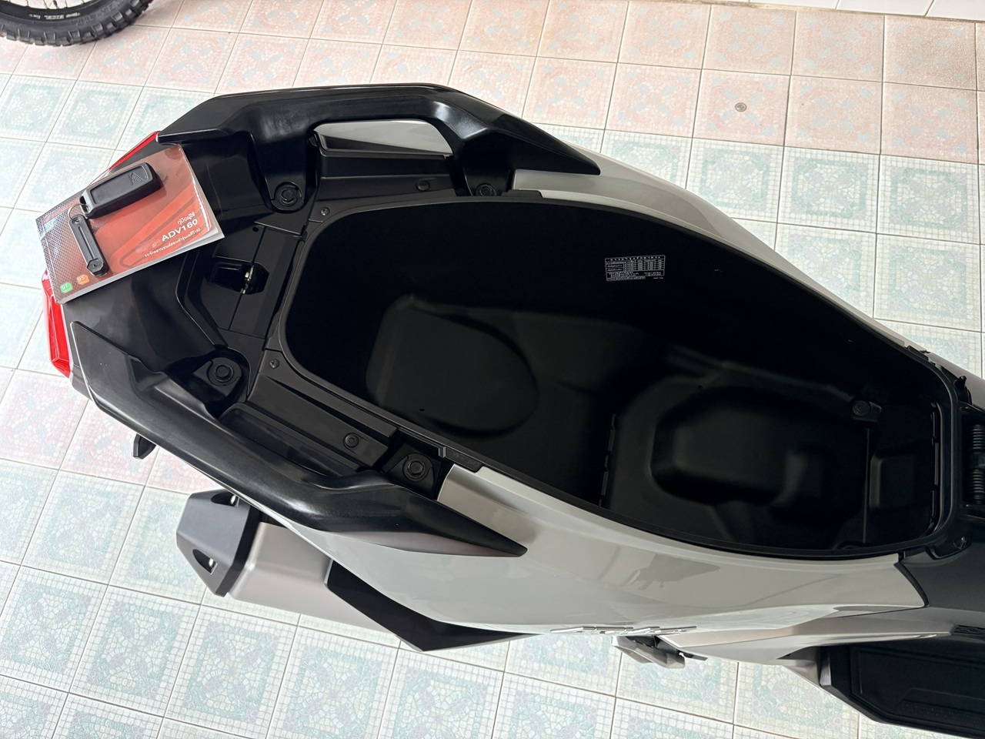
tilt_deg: -67.2
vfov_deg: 53.1
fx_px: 740
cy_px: 370
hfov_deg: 67.3
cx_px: 492
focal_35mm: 26
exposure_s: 1/60
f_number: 1.6
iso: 200
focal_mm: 5.96
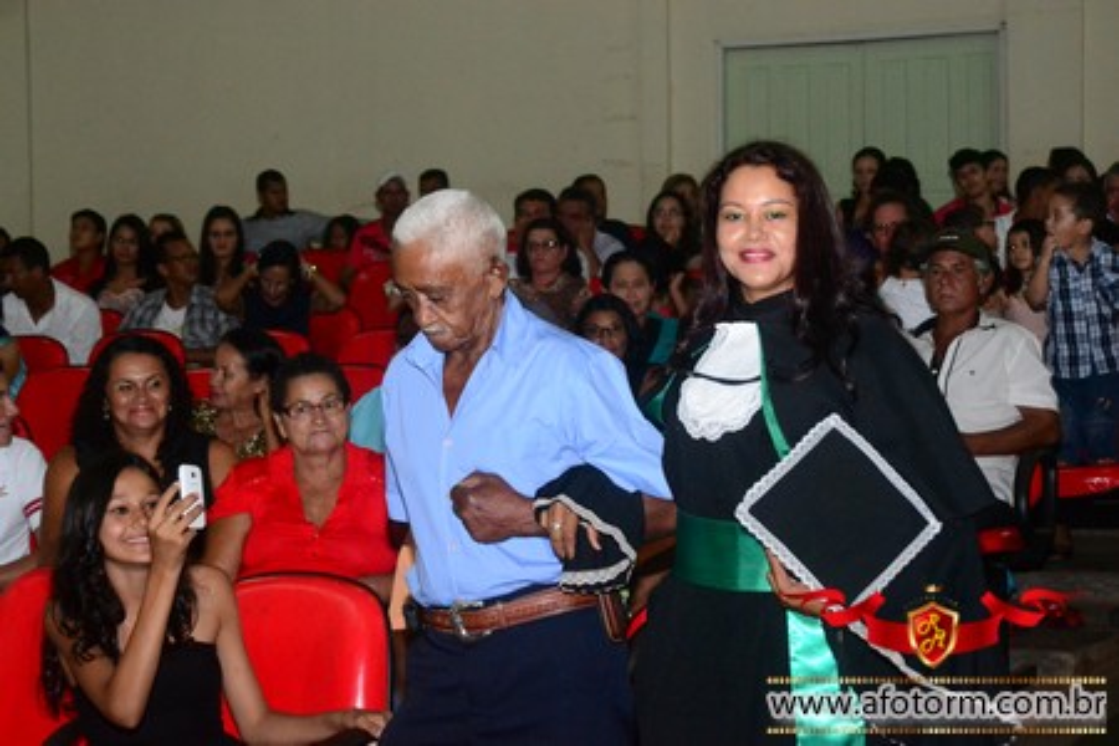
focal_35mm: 78
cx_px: 560
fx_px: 2424
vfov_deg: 17.5
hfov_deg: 26.0
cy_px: 373
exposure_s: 1/80
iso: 3200
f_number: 7.1
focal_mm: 52
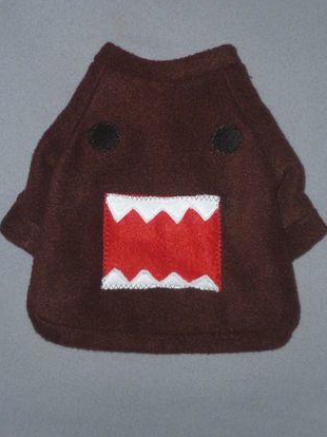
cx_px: 162
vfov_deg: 29.8
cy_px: 208
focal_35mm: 65
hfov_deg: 22.6
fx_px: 820
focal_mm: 9.2
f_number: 3.4
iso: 100
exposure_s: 1/125
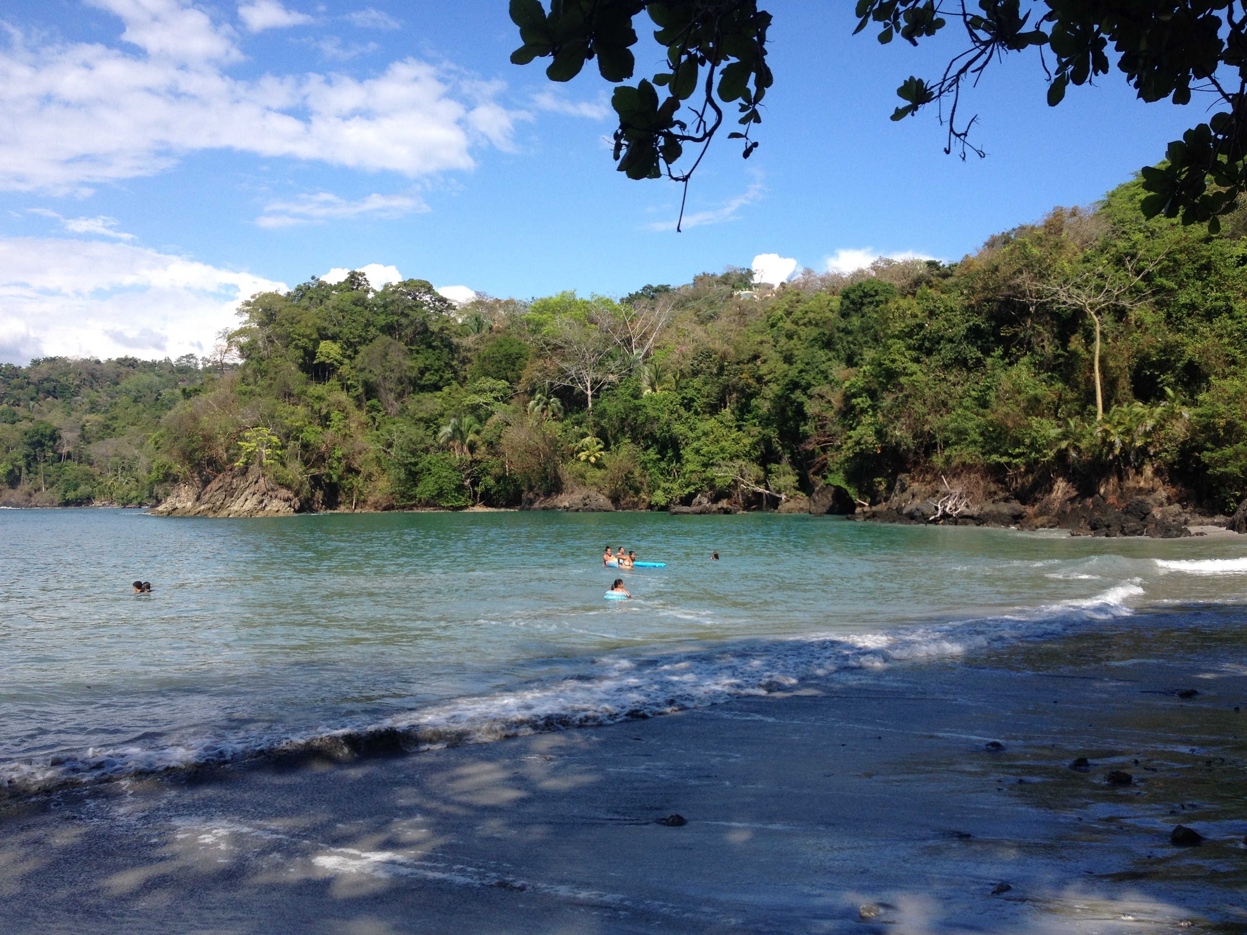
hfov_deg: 52.6
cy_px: 468
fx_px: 1261
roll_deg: +0.8
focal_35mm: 35
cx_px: 624
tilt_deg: -1.6
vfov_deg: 40.7
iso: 50
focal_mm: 4.28
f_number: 2.4
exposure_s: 1/1416
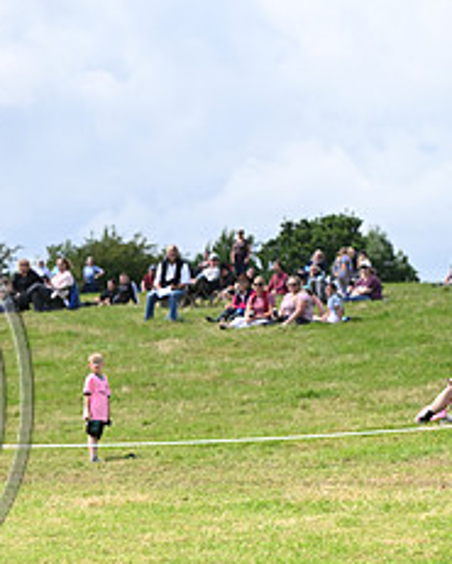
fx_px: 4796
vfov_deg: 6.7
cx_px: -247
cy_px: 365
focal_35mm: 287
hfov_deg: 5.3
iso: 400
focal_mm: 122
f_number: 5.6
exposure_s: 1/1250
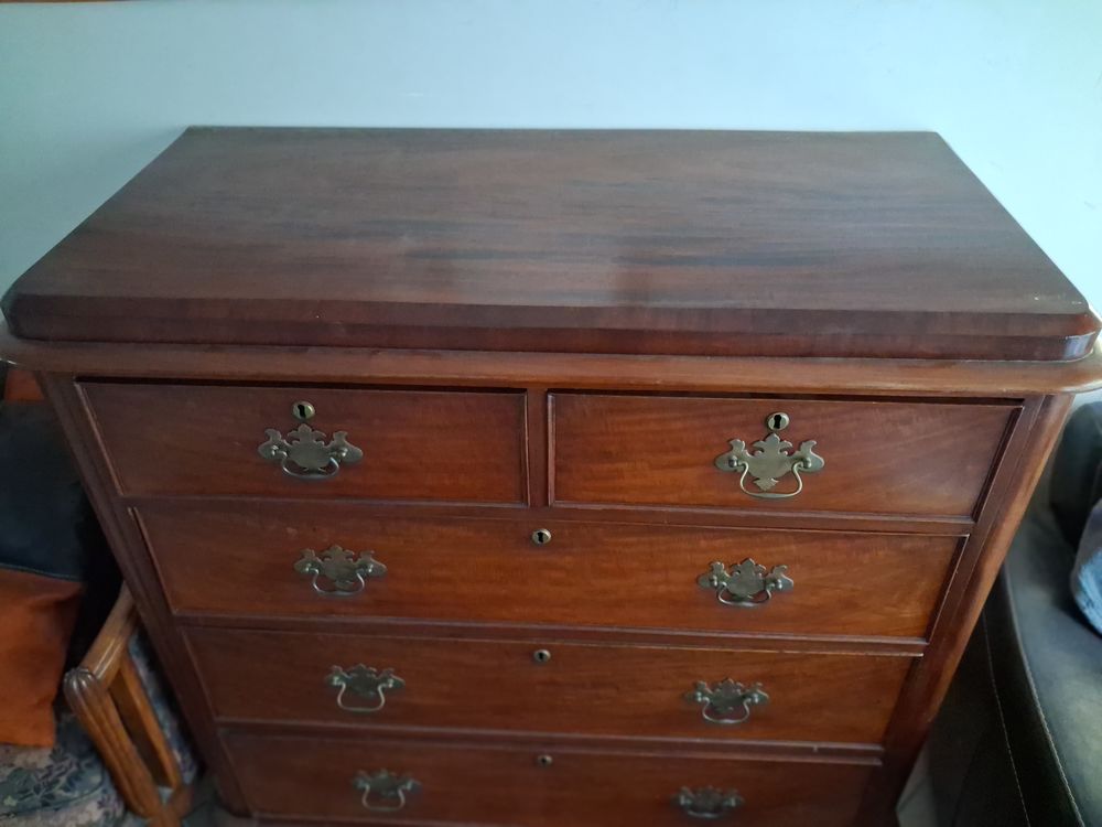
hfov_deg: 65.3
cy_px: 414
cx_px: 551
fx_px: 860
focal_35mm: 27
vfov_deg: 51.4
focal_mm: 4
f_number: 1.8
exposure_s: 1/20
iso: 1000
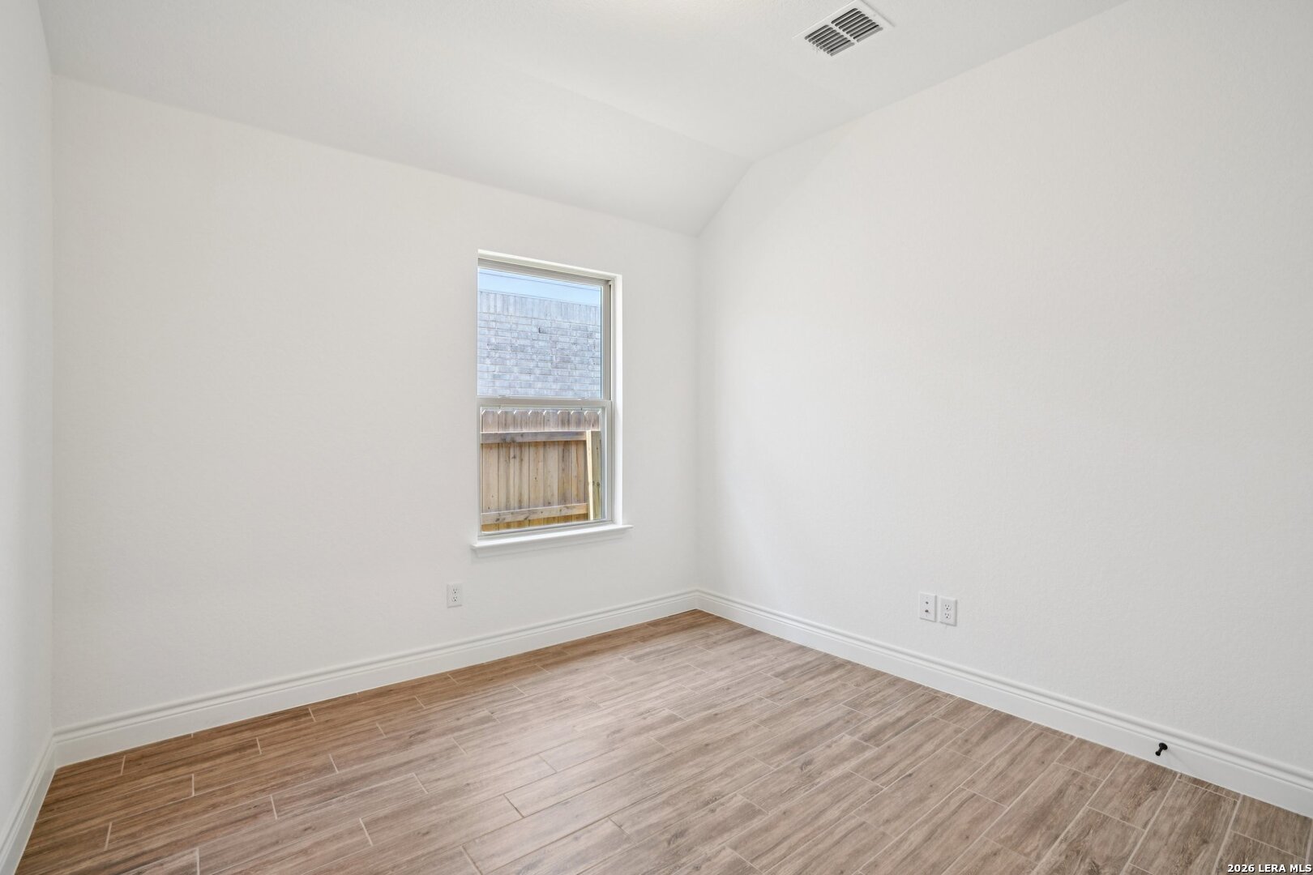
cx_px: 656
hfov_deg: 96.7
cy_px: 438
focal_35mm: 16
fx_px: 584
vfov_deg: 73.7
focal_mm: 16
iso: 400
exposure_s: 1/15
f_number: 8
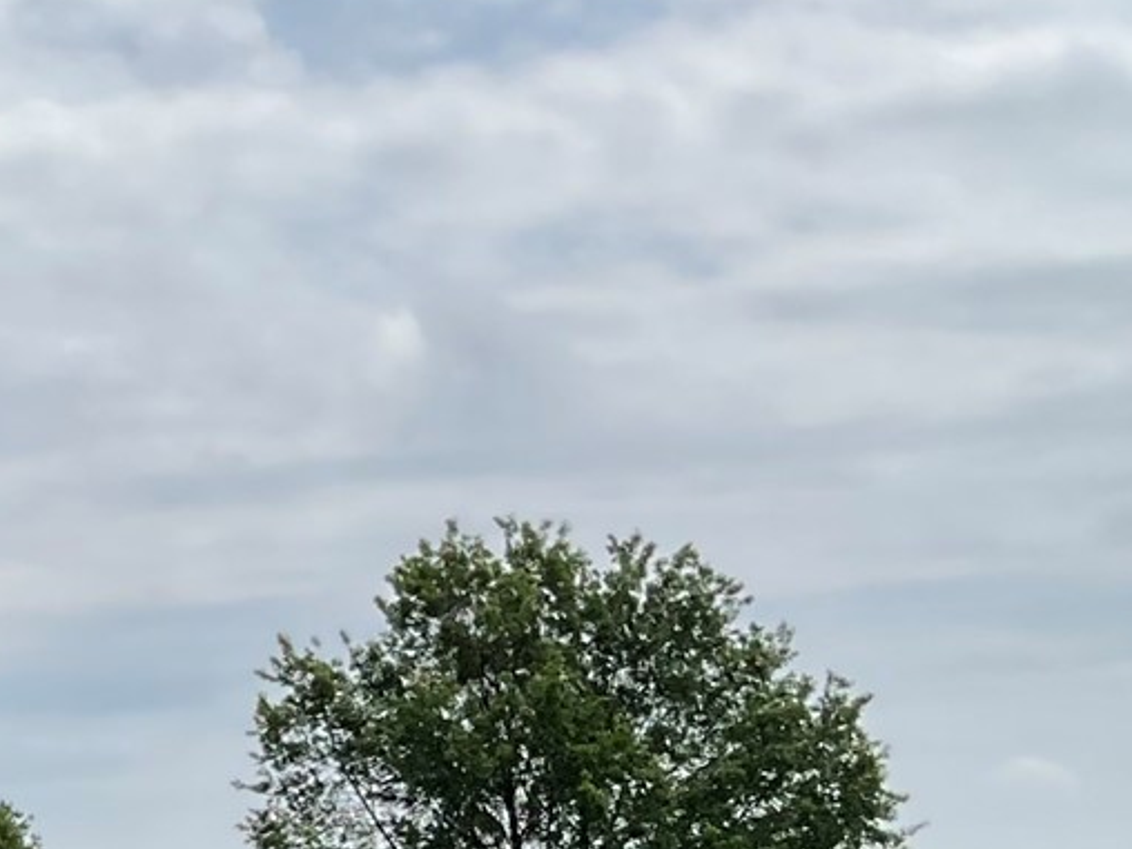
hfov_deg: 15.0
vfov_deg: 12.0
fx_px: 3826
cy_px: 1359
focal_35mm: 117
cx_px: -773
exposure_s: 1/3125
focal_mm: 3
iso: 16
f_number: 1.8
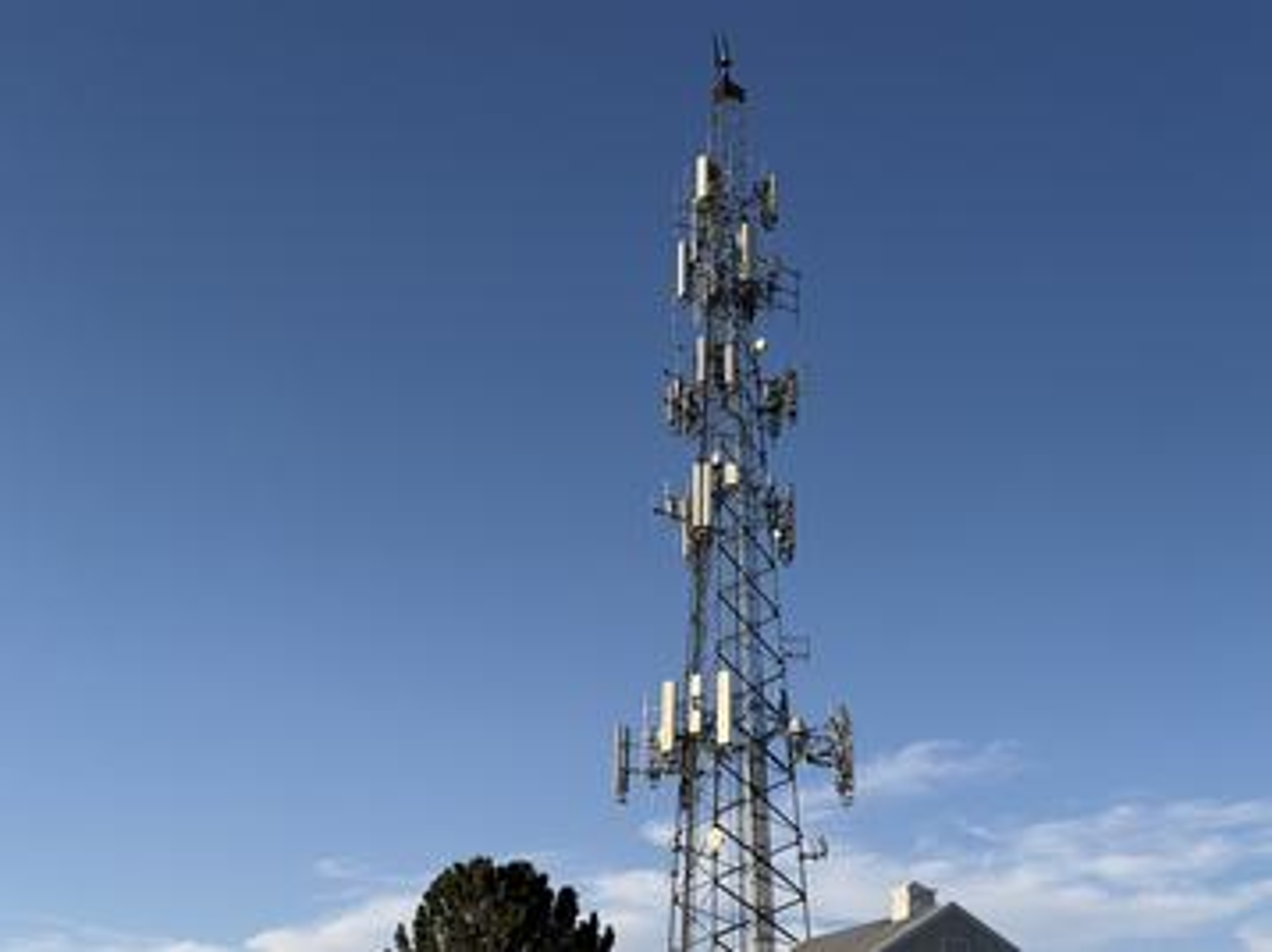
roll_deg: -0.2
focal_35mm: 48
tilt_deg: +19.8
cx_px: 636
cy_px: 476
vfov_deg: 30.2
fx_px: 1763
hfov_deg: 39.7
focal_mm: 6.76
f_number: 1.78
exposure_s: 1/3704
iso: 64
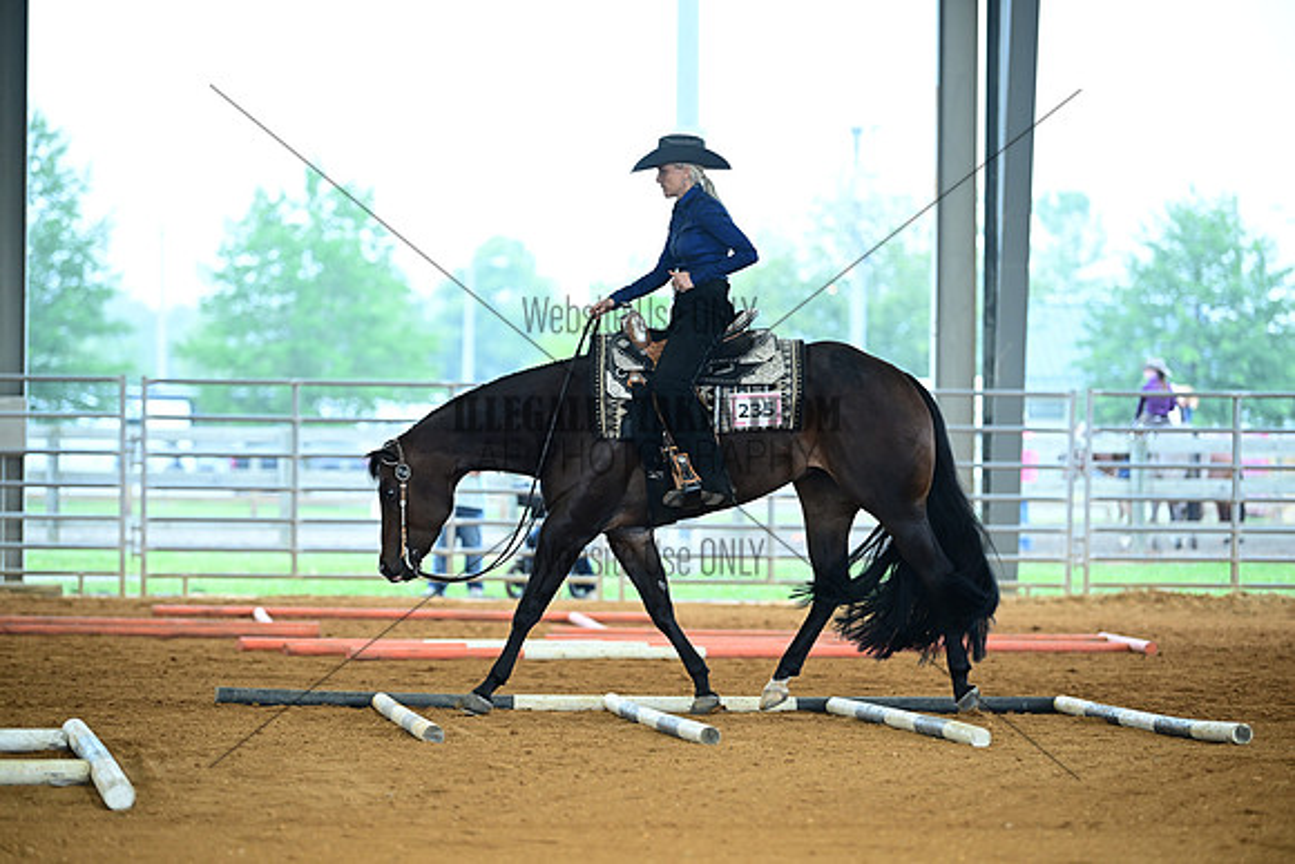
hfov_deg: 14.7
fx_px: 5037
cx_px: 648
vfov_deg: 9.8
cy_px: 432
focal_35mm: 140
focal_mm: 140
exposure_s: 1/352
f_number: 2.8
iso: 800
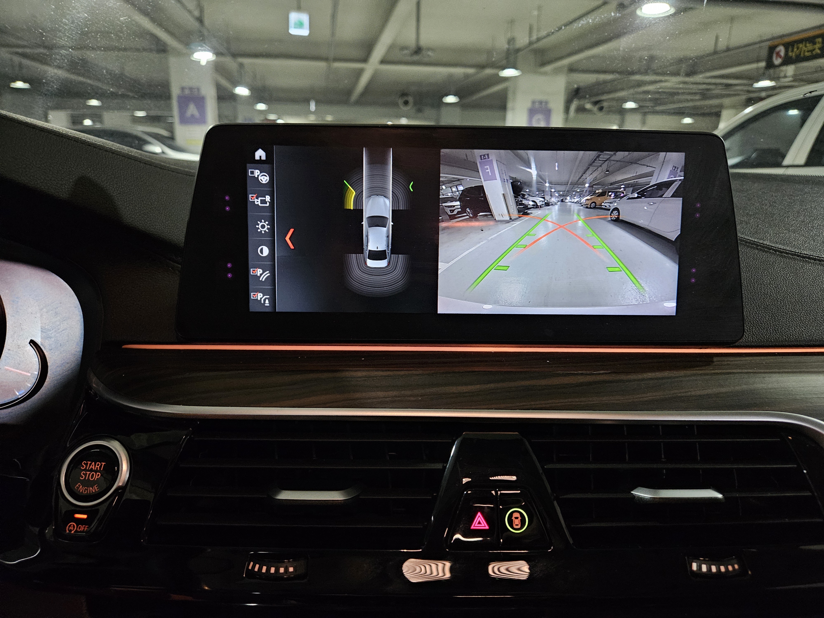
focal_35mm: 23
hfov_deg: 73.9
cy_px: 309
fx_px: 547
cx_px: 412
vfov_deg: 58.9
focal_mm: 5.4
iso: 800
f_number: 1.8
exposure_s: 1/24.5
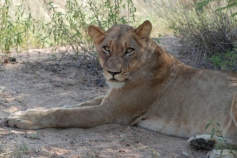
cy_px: 79
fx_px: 1680
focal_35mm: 255
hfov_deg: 8.1
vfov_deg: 5.4
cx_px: 118
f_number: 6.3
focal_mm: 170
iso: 1000
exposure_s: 1/800
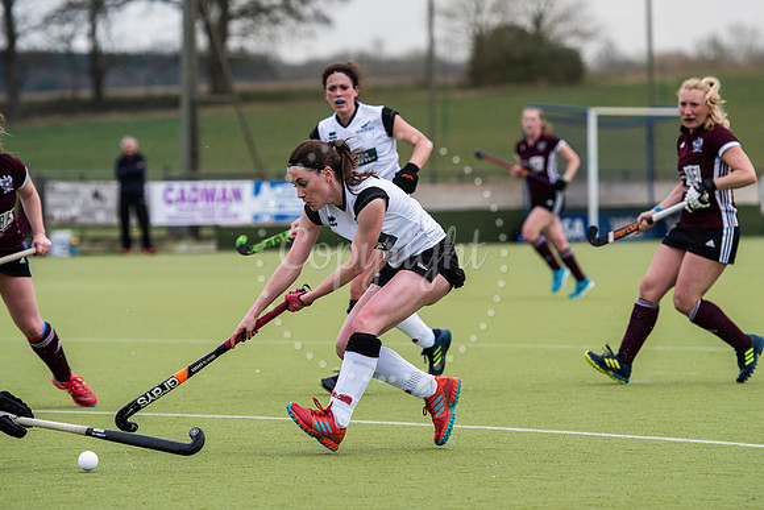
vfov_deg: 4.9
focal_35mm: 283
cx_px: 404
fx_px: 6000
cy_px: 259
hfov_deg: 7.3
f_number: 3.2
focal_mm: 175
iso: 180
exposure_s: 1/1250
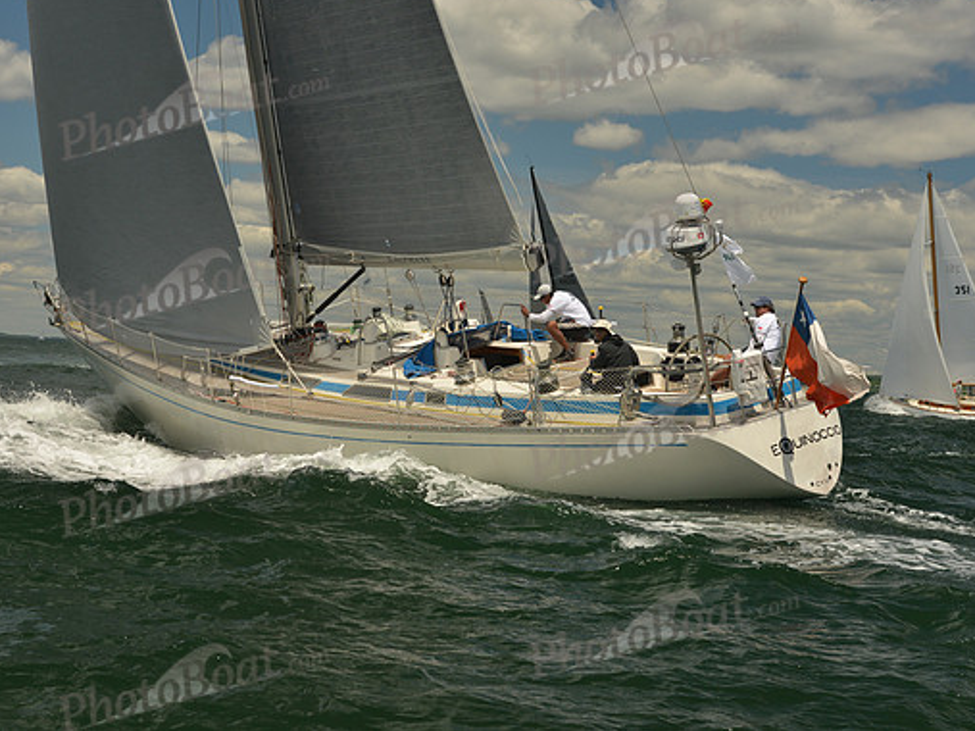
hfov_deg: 25.3
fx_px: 2168
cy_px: 361
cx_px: 431
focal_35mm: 77
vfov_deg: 19.1
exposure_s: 1/800
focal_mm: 70
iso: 400
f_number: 8
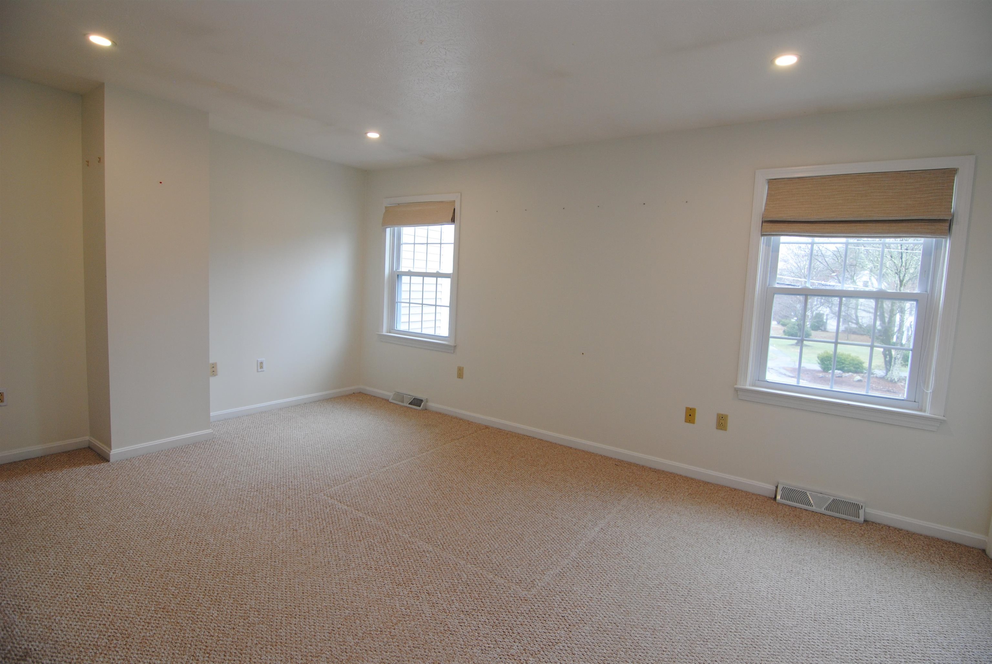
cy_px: 332
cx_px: 496
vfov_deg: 63.4
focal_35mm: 20
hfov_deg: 85.4
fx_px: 538
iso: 200
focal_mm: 13
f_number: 4
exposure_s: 1/60
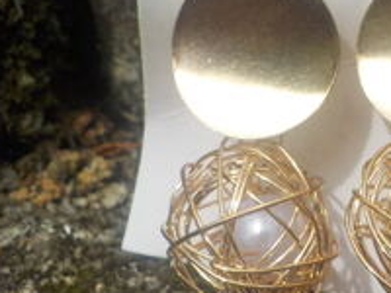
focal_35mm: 72
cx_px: 354
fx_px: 813
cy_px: 92
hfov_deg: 26.1
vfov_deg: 20.4
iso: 125
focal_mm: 4.1
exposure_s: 1/1250
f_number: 3.3
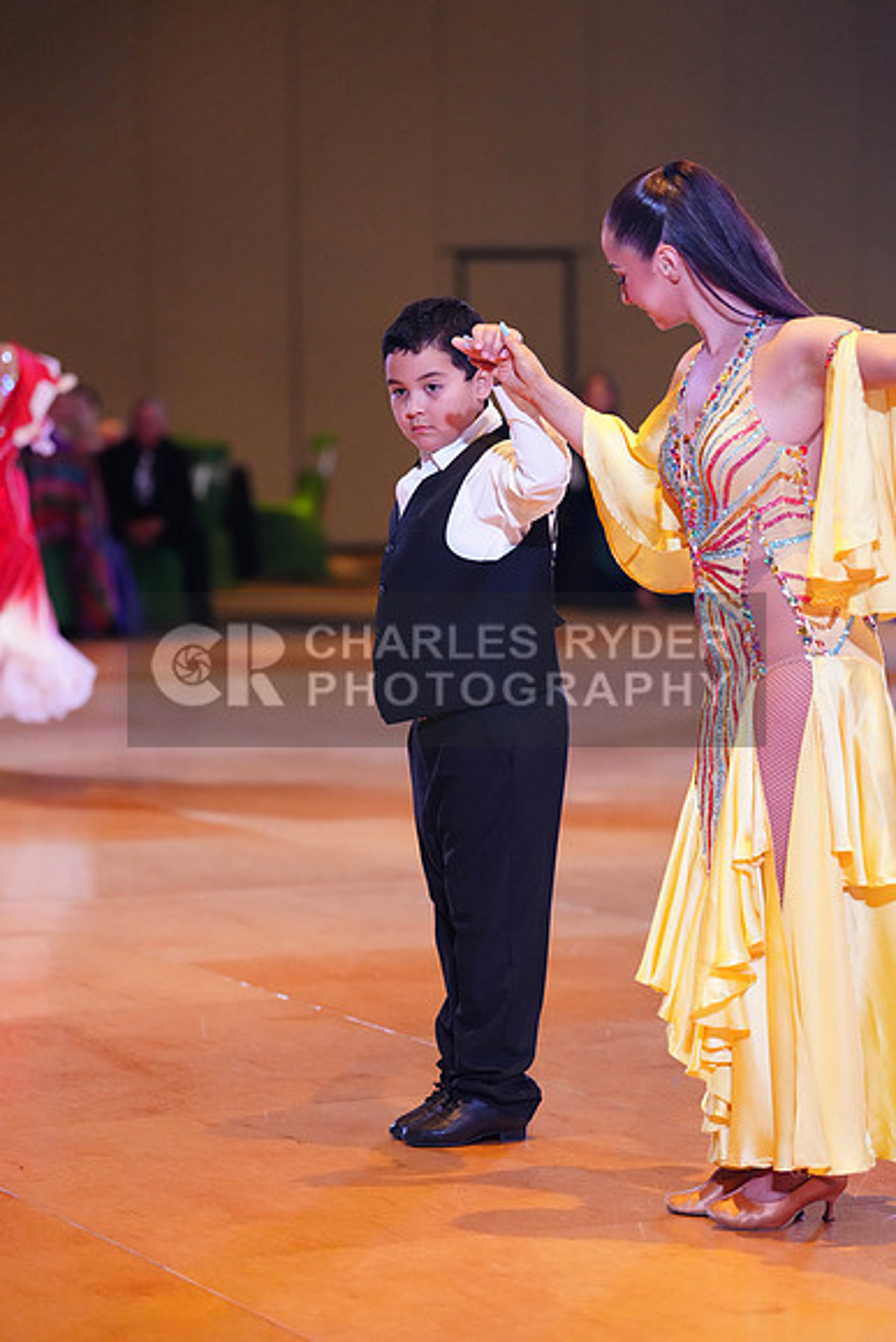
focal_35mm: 118
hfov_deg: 11.6
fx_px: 4402
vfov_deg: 17.3
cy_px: 671
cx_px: 448
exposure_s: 1/500
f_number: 2.8
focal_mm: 118
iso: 5000
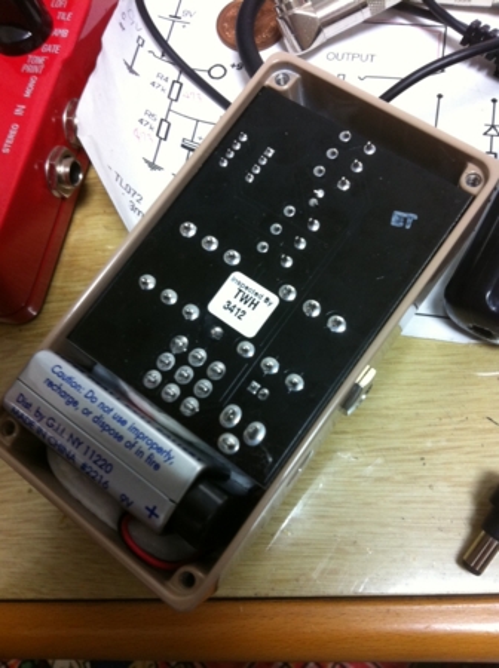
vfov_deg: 52.7
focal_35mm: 35
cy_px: 334
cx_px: 250
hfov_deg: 40.6
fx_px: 675
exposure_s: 1/15
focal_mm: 3.85
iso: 160
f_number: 2.8
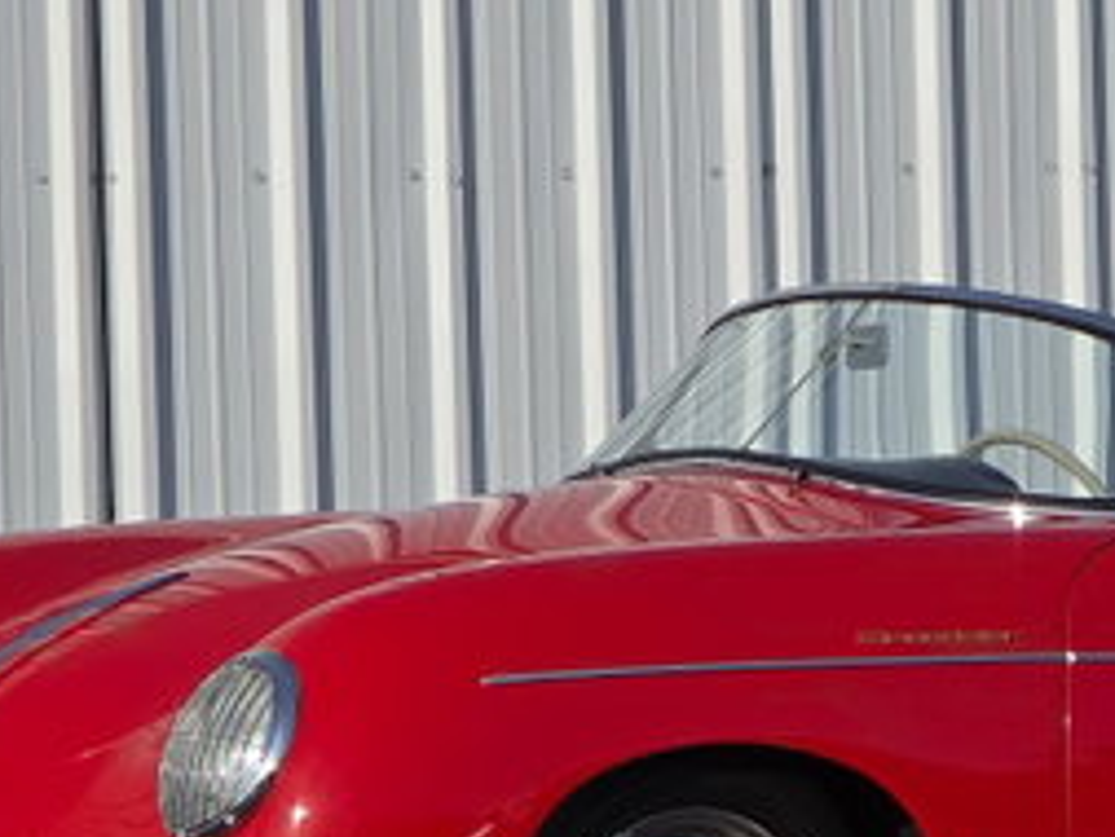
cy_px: 687
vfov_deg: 4.3
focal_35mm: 349
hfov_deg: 5.7
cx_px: 859
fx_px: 11247
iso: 64
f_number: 3.4
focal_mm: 18.6
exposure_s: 1/1962
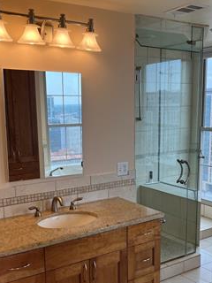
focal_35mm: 42
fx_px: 343
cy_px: 169
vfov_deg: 44.6
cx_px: 114
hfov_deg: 34.3
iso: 40
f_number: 1.8
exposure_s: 1/120
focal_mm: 3.99
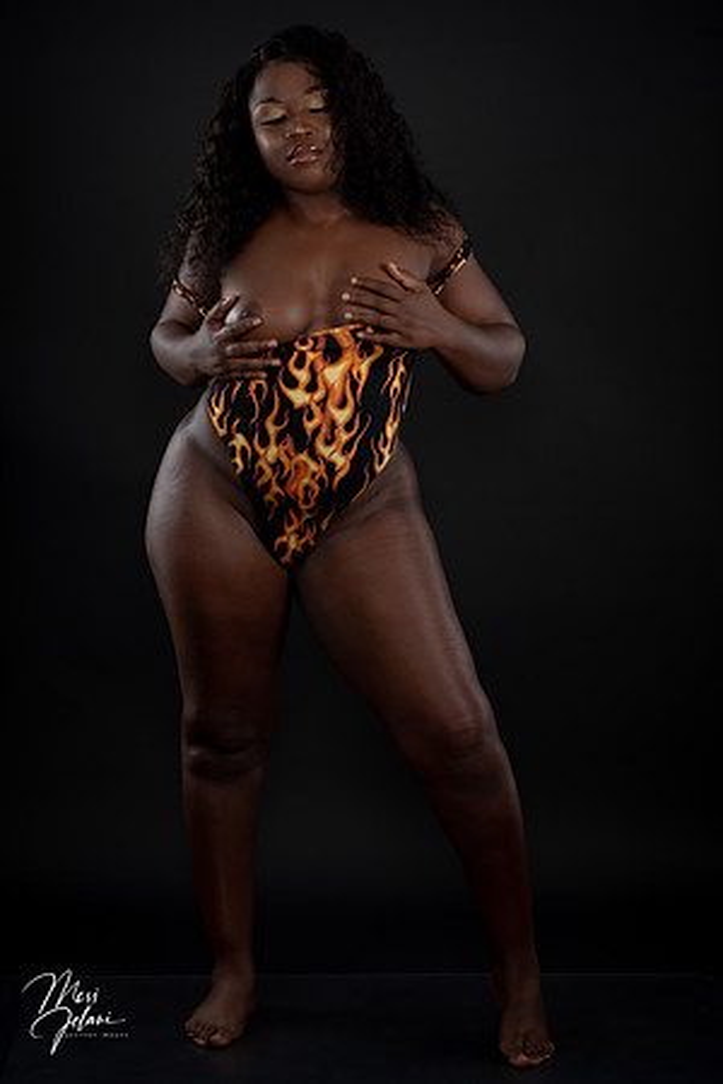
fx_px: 2862
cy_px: 542
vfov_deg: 21.5
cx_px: 362
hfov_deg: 14.4
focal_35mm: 95
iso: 100
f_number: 2.8
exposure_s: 1/1000
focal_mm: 95
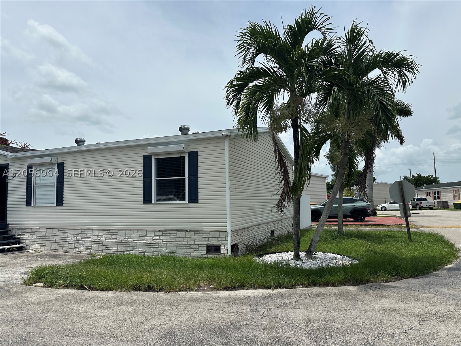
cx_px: 230
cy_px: 173
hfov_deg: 71.6
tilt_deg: +5.3
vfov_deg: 56.8
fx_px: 320
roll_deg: +0.5
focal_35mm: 24
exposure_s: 1/8929
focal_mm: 6.86
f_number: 1.78
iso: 80
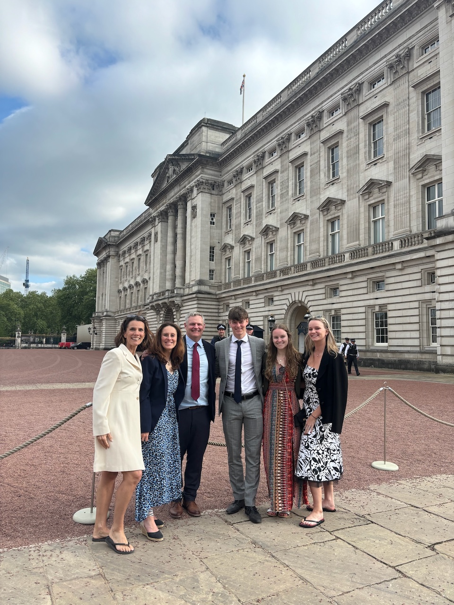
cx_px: 227
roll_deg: -1.6
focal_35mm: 26
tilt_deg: +6.2
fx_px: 455
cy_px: 302
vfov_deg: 67.3
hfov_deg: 53.1
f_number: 1.6
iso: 50
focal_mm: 5.96
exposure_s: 1/1616
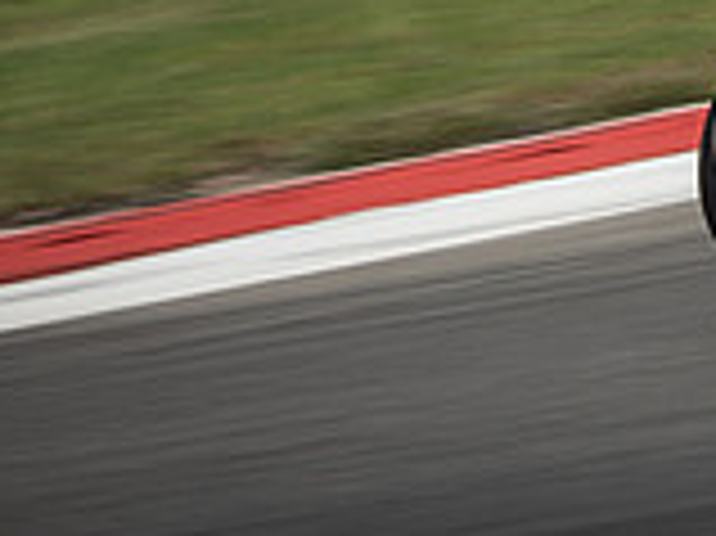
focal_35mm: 1053
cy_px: -304
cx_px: 1283
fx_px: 21764
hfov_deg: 1.9
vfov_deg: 1.4
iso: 125
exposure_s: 1/200
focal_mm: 200
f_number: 9
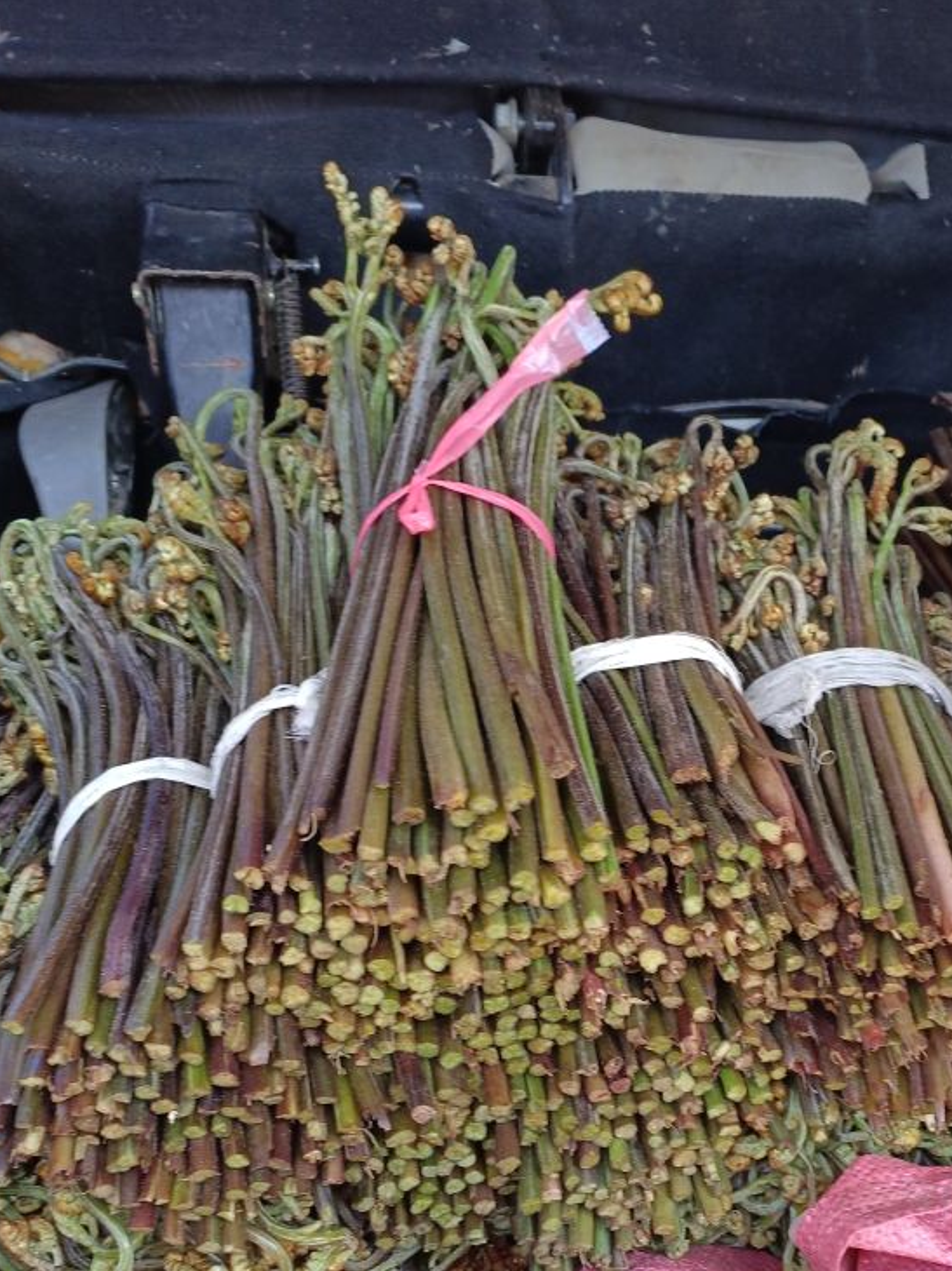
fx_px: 1394
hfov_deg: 37.2
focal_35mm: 38
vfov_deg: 48.0
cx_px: 651
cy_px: 864
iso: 479
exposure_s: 1/100
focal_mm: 4.65
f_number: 1.8
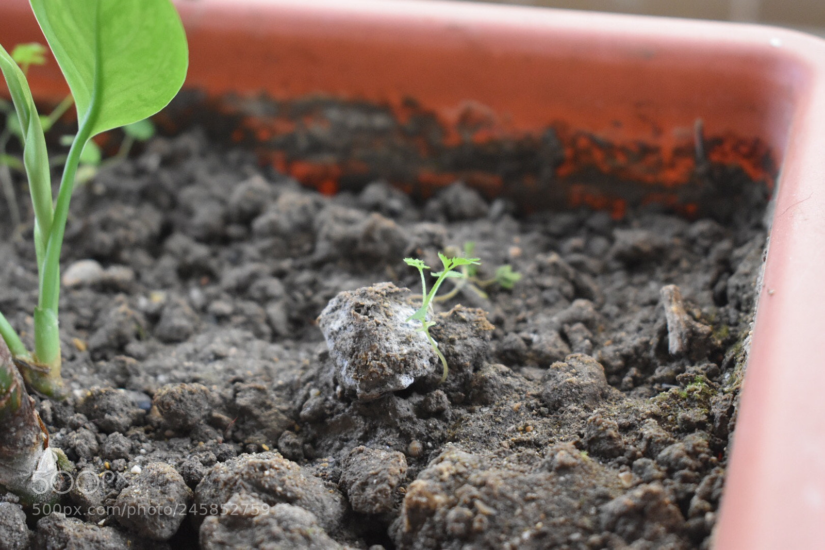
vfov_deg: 18.9
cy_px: 275
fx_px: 1650
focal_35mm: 72
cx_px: 412
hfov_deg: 28.1
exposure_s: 1/60
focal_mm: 48
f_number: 5.3
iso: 3200
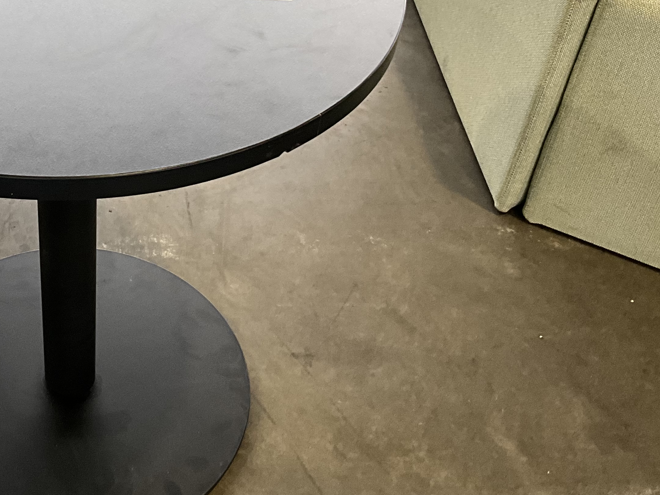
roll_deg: -1.5
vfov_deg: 26.8
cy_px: 158
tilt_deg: -40.0
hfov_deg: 33.9
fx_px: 1030
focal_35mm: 54
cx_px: 88
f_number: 1.8
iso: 100
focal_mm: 3
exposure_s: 1/60
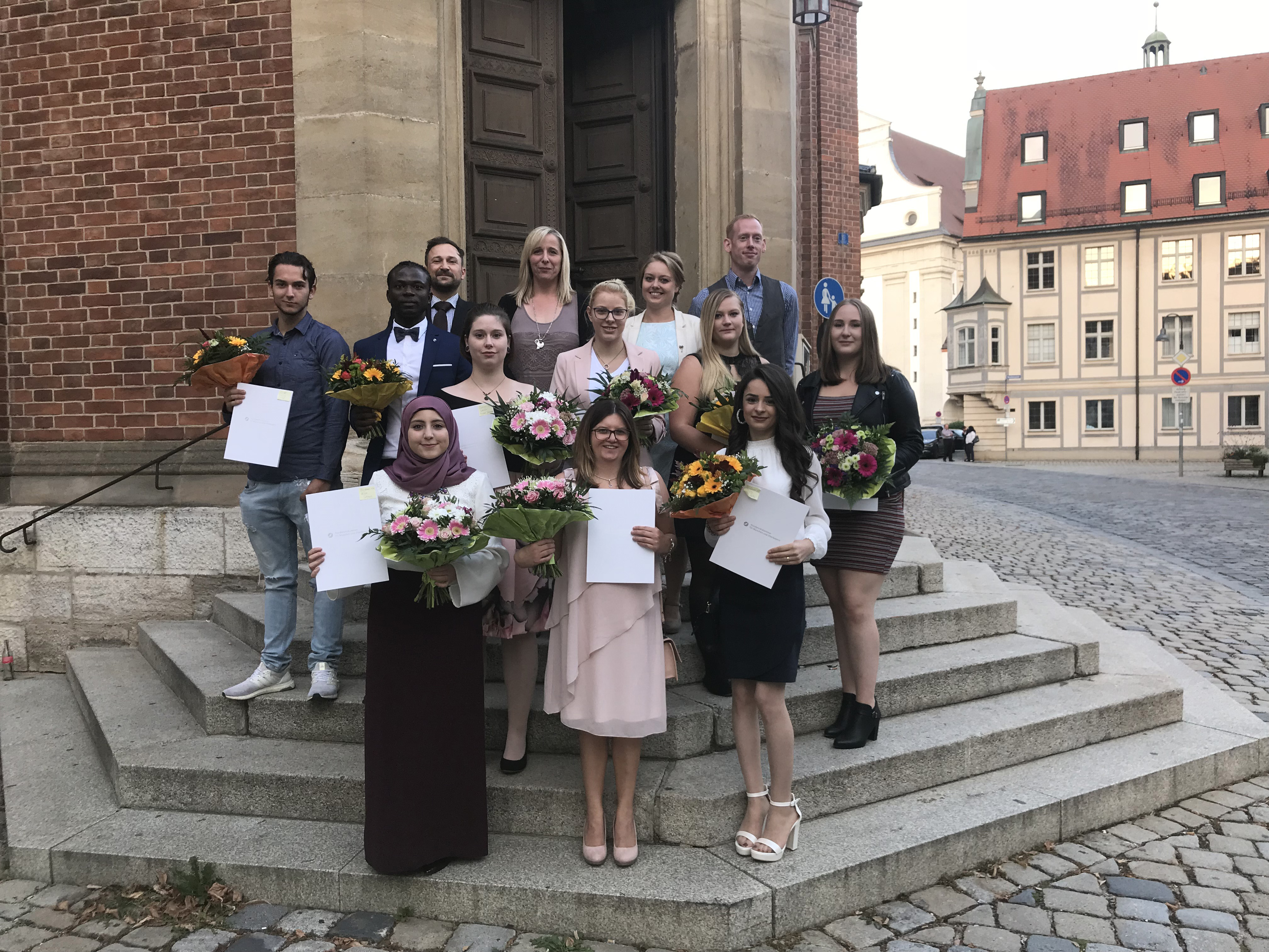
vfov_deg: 49.7
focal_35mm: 28
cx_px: 634
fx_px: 1026
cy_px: 476
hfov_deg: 63.4
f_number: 1.8
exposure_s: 1/68
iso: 20
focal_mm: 3.99
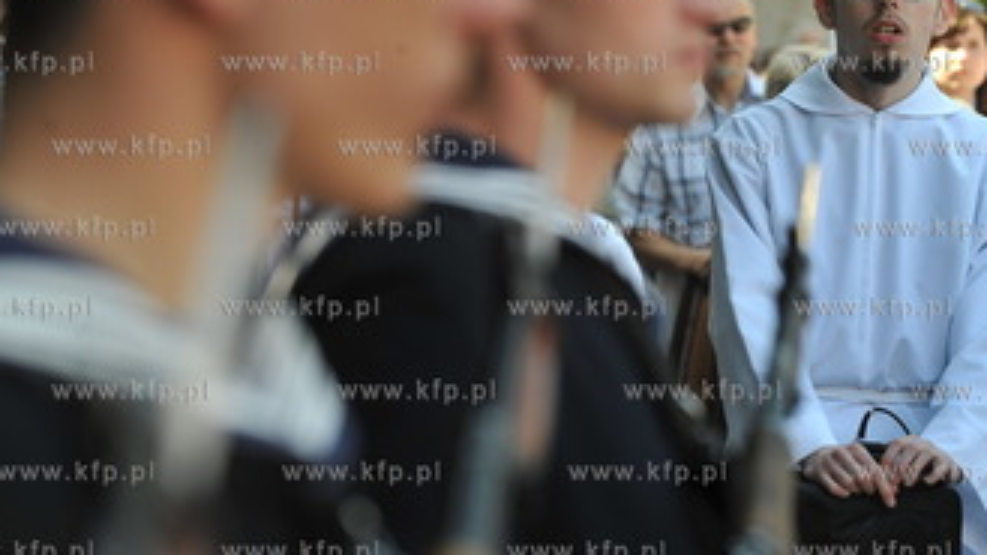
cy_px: 186
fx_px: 4161
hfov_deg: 13.5
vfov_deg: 7.6
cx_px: 522
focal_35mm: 159
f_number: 5.6
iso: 400
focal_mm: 125
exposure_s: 1/320
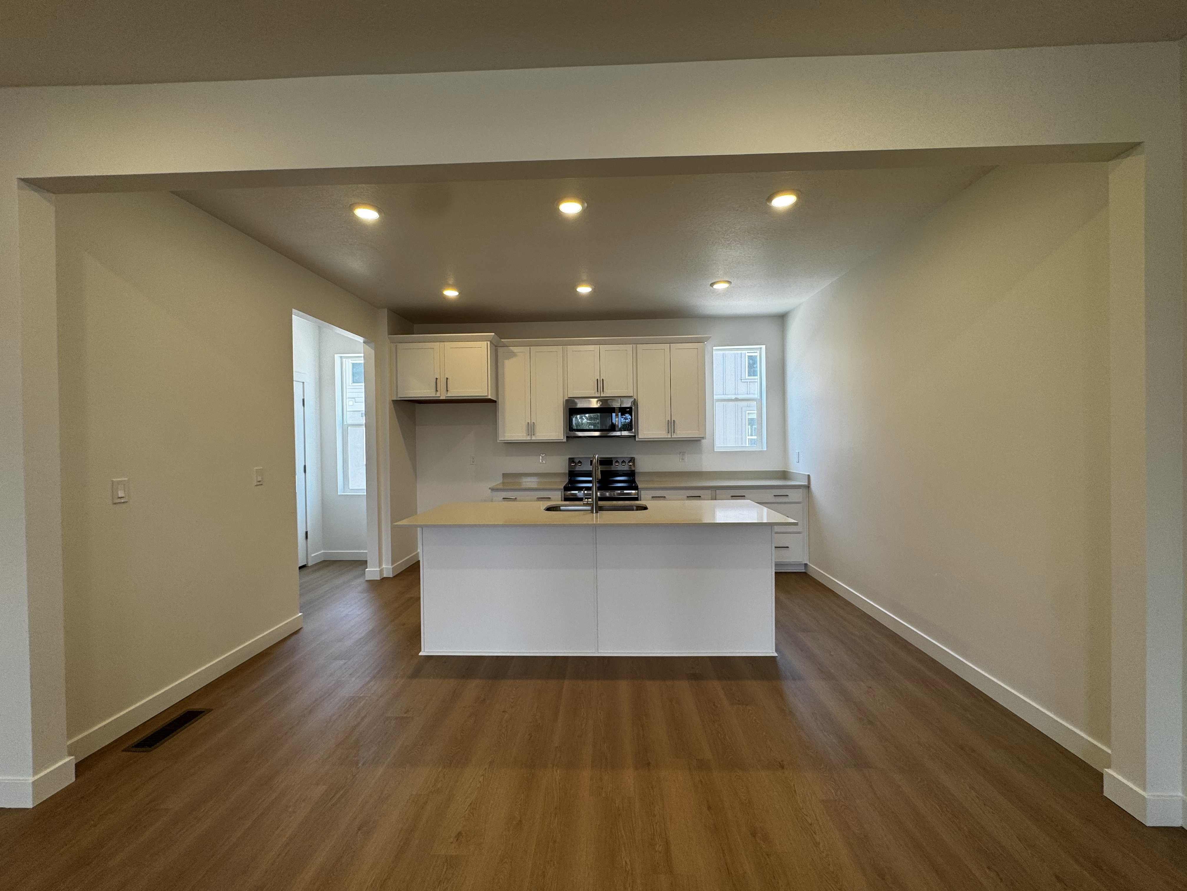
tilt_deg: -1.2
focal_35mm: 14
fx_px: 480
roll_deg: +0.1
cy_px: 446
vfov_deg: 85.7
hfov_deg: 102.1
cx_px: 594
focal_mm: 2.22
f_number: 2.2
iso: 64
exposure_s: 1/120
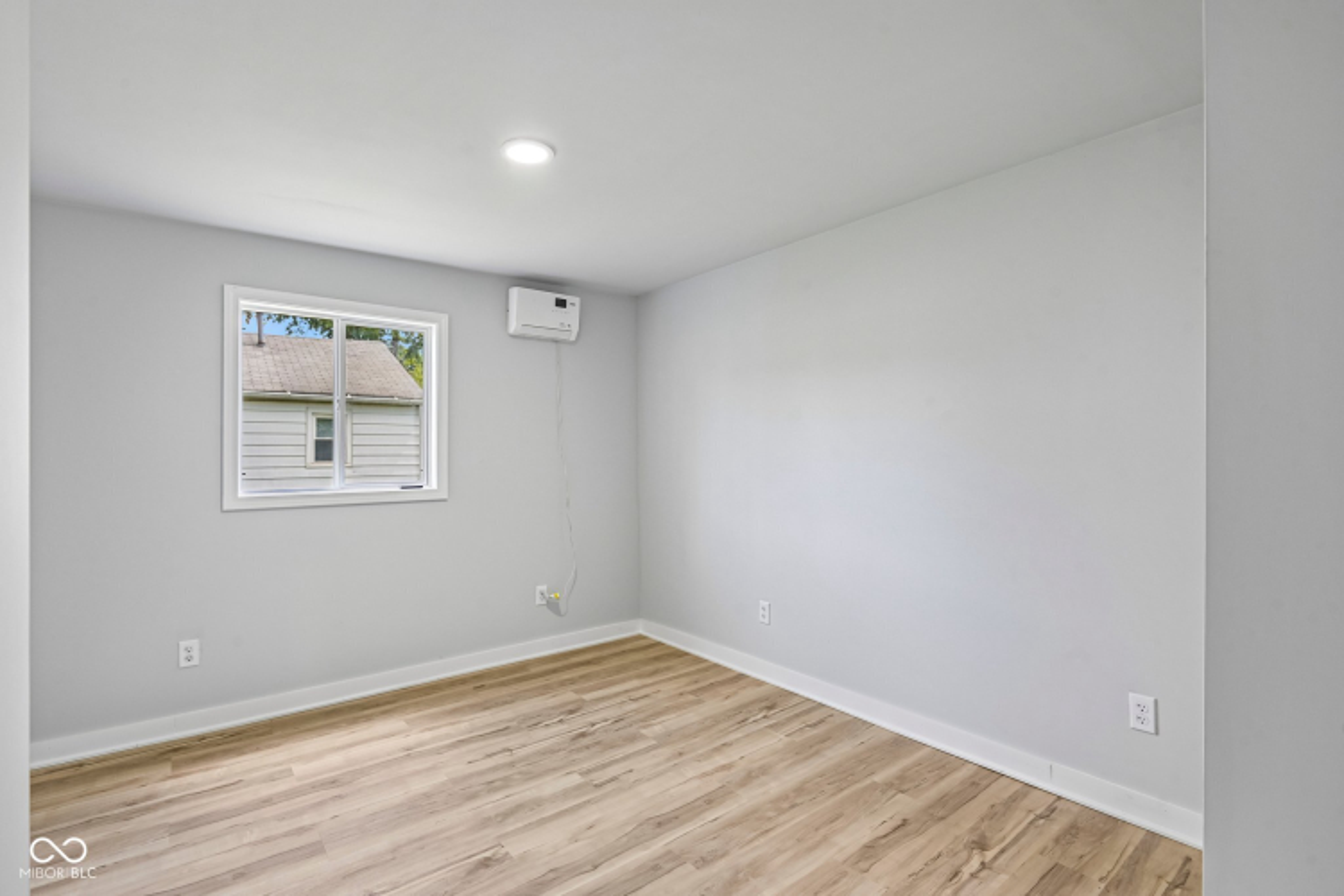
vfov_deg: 73.7
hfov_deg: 96.7
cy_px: 448
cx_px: 672
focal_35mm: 16
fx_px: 597
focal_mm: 16
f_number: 8
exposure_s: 1/15
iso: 180
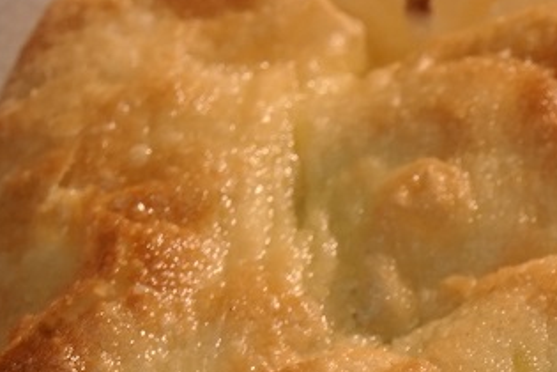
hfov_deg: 5.1
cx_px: 1395
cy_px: 909
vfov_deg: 3.5
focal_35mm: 389
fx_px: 6018
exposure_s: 1/200
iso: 800
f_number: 11
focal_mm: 70
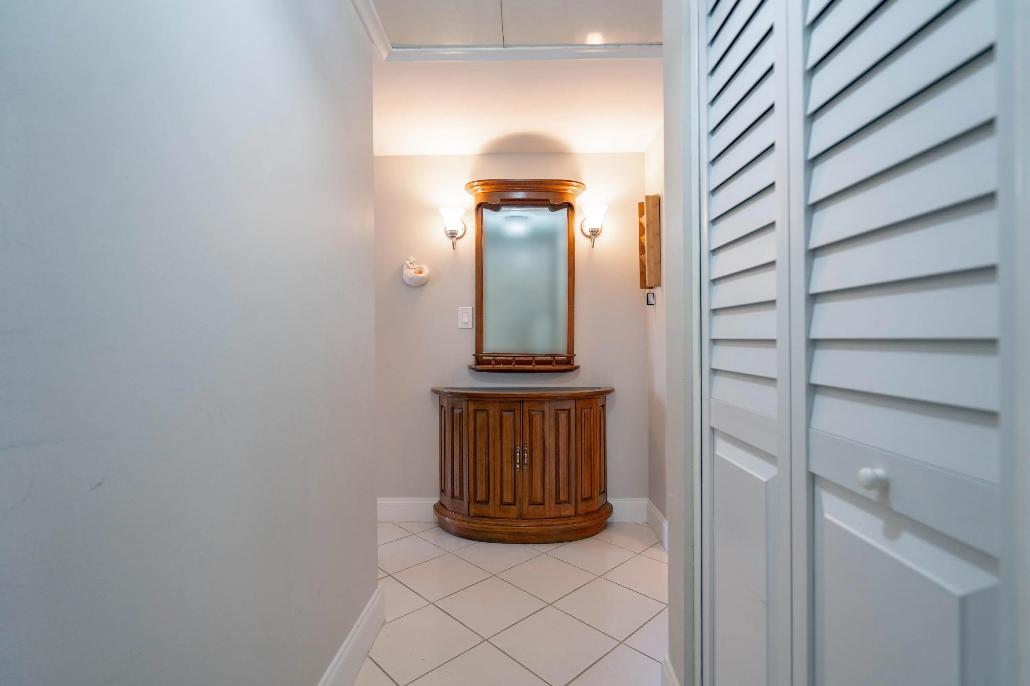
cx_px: 515
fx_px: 458
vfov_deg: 73.7
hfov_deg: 96.7
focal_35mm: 16
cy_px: 343
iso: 400
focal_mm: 16
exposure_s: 1/50
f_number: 4.5
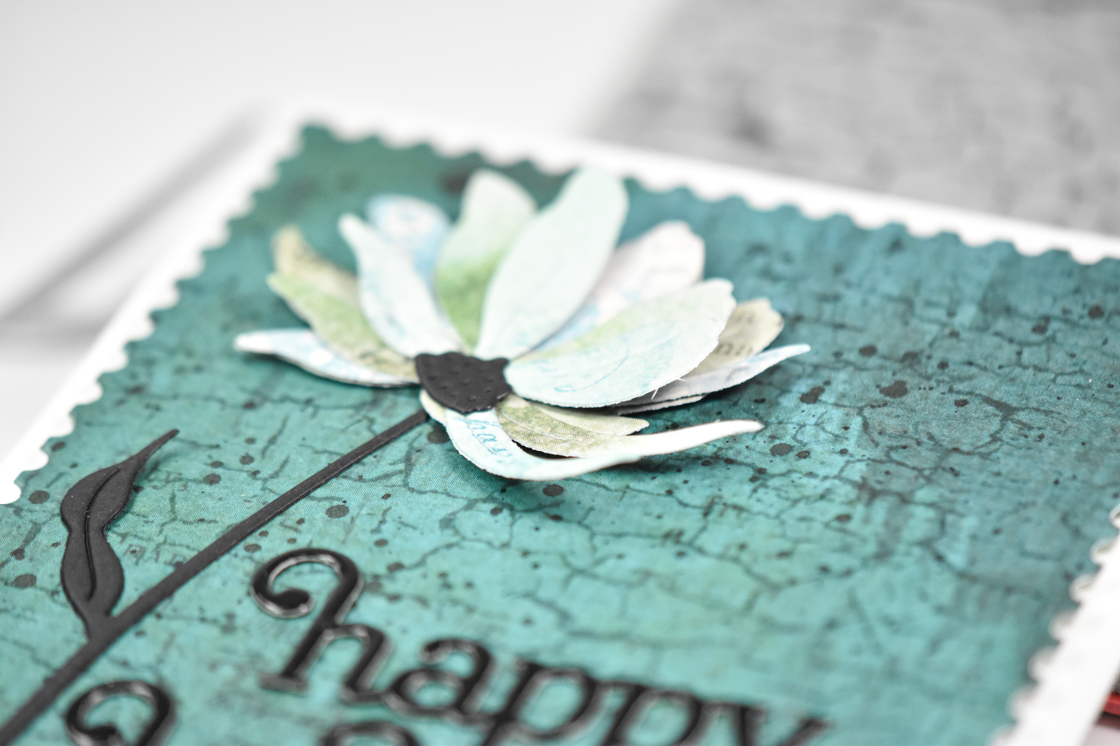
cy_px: 373
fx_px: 3966
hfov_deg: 16.1
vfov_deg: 10.8
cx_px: 560
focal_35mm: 128
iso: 1600
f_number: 3.8
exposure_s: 1/4000
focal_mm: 85
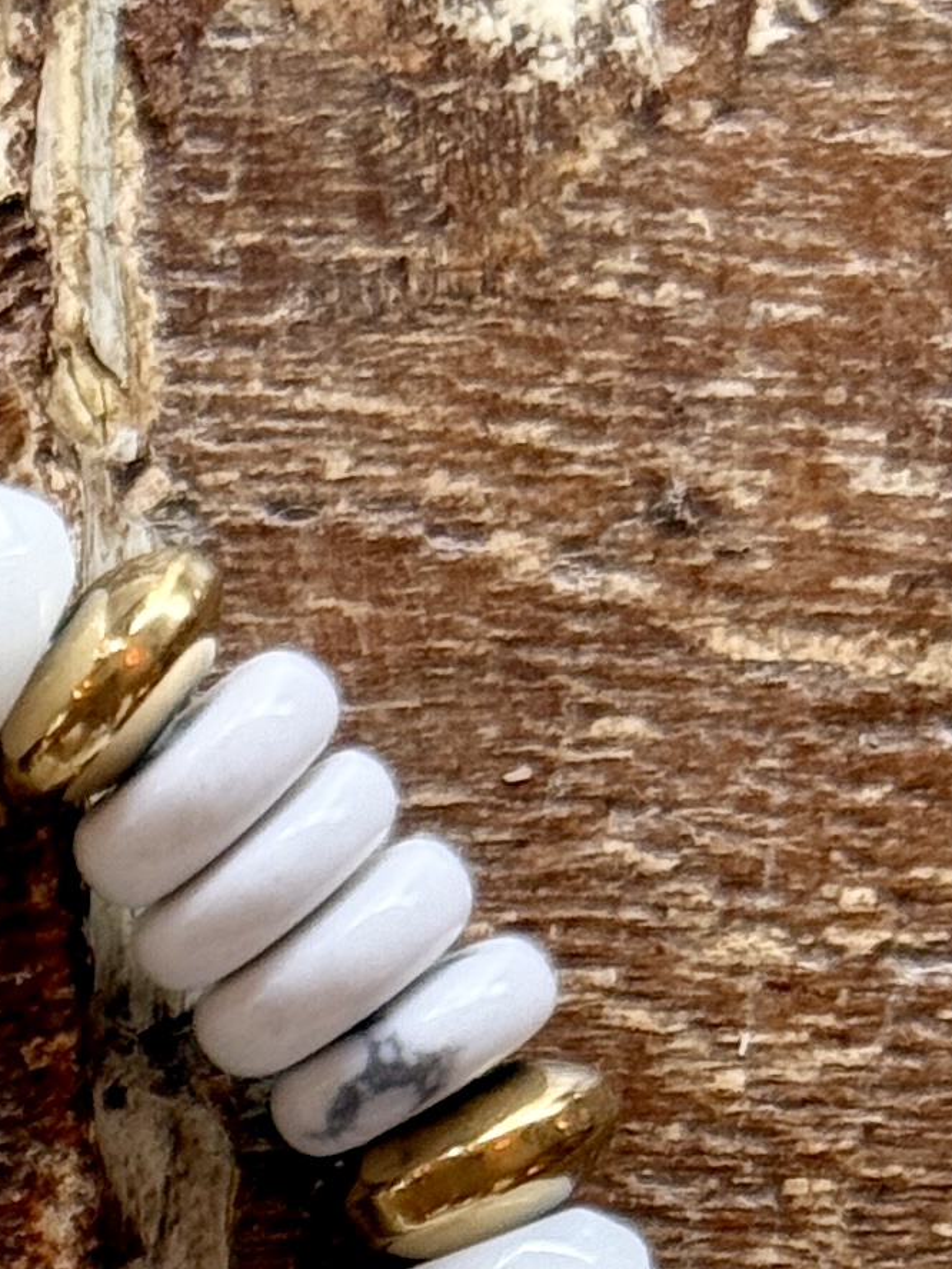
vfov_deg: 8.8
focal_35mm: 218
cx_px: -799
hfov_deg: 6.6
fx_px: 7994
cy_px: 1932
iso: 100
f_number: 1.78
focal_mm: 6.76
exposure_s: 1/98
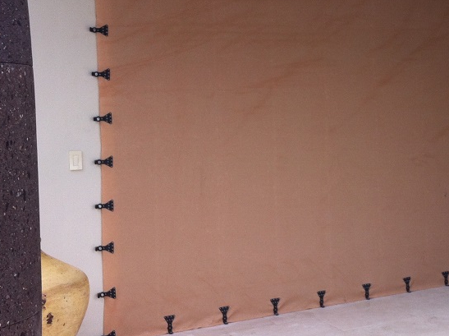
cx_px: 353
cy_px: 127
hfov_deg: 30.1
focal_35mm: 63
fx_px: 816
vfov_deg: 23.2
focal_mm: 3.85
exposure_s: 1/419
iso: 80
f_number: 2.8
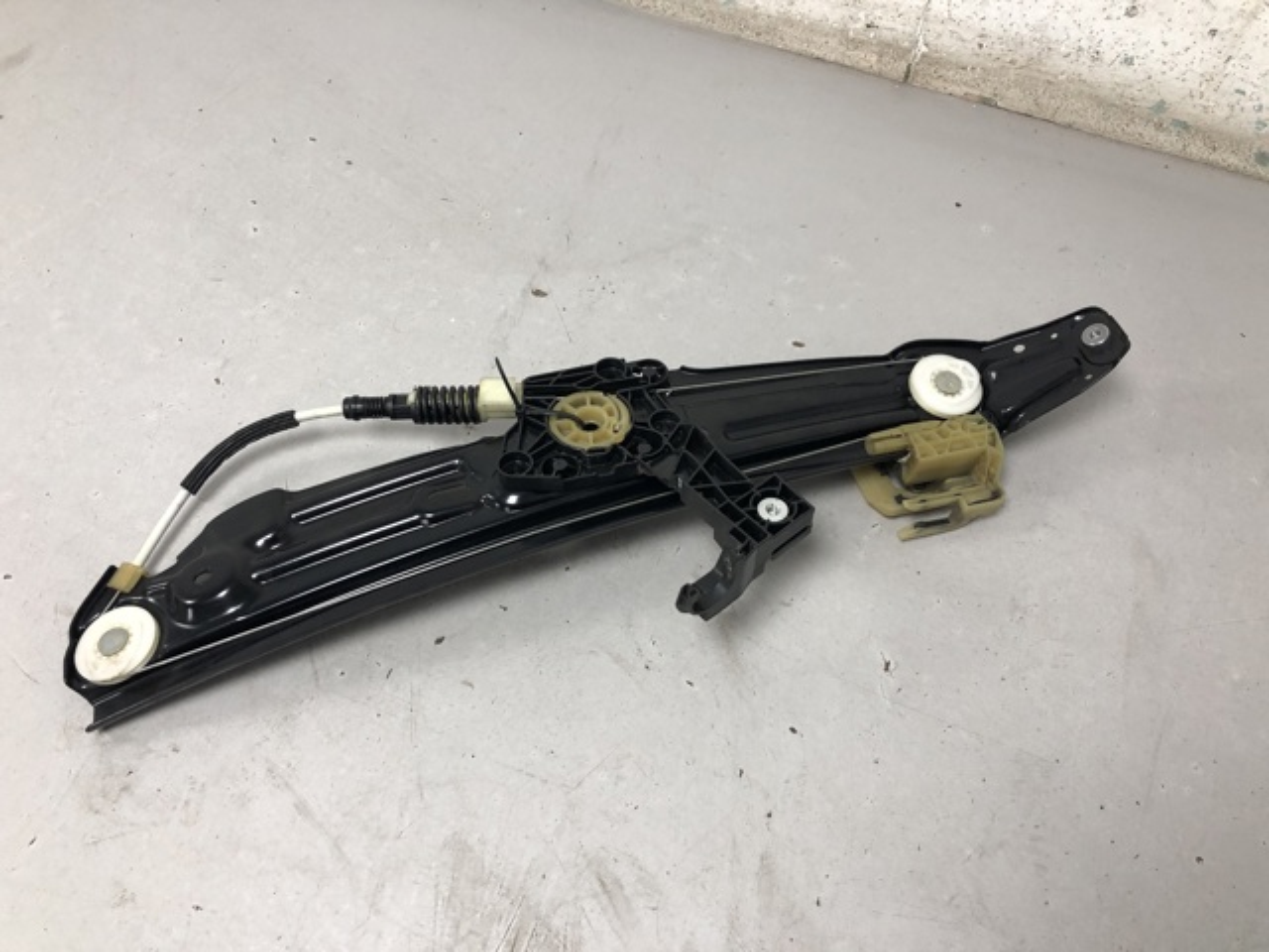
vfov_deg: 49.7
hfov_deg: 63.4
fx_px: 1026
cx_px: 634
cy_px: 476
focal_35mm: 28
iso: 40
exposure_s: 1/33
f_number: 1.8
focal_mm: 4
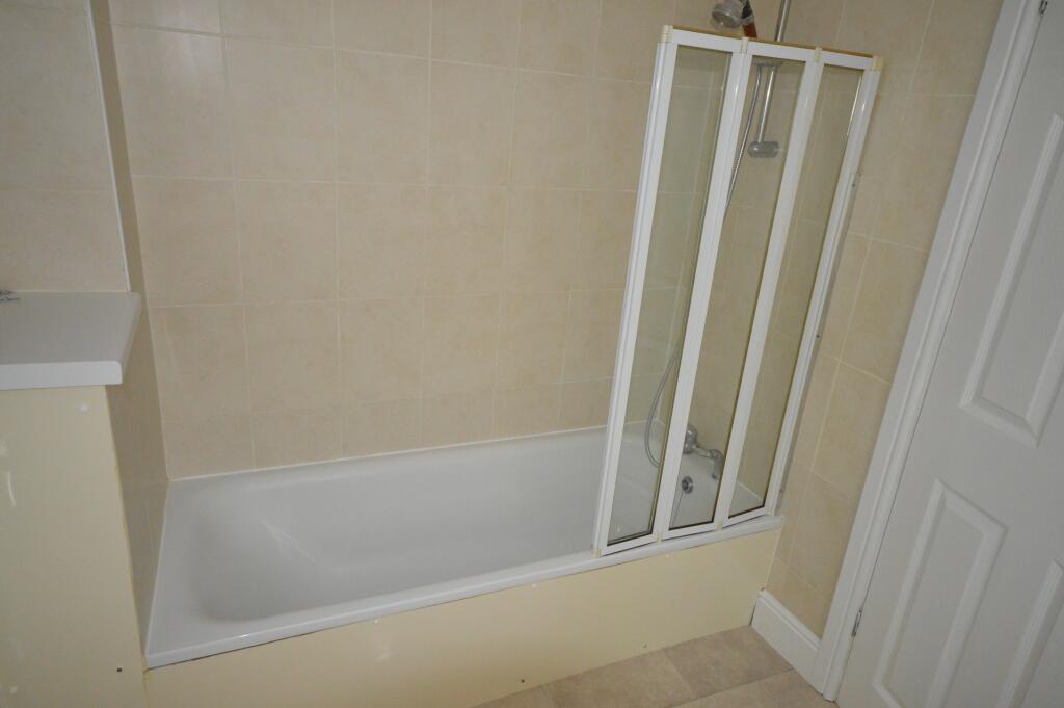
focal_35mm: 22
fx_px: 664
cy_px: 354
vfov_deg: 56.1
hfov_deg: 77.4
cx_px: 532
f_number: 5
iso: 2500
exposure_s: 1/60
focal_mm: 15
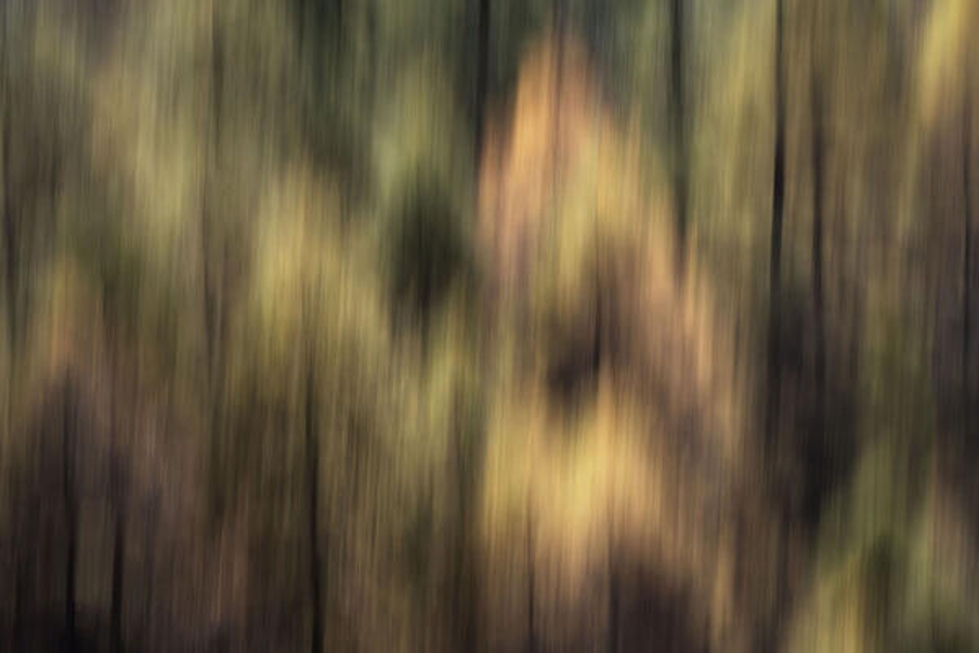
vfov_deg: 4.6
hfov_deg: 6.9
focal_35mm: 300
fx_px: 8158
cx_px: 490
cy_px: 326
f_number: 29
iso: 125
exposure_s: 1/10
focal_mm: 200
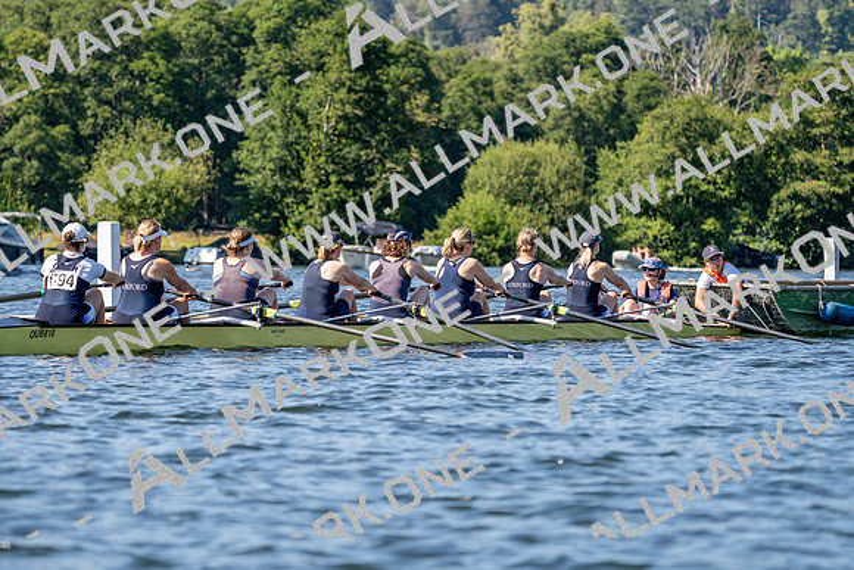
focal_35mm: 200
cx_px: 427
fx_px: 4745
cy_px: 285
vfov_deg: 6.9
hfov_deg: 10.3
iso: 320
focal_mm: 200
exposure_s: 1/1600
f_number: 5.6
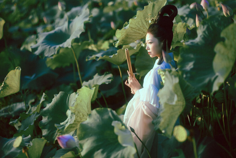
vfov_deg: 16.1
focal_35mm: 85
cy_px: 79
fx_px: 557
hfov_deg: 23.9
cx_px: 118
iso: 100
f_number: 1.8
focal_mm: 85
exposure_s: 1/1250
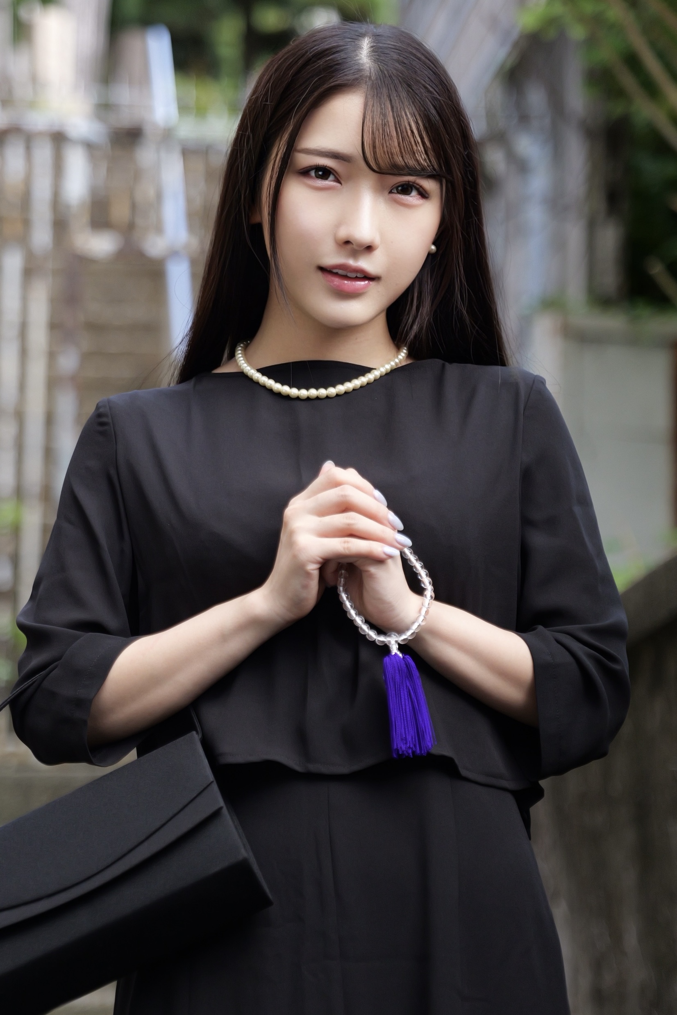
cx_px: 338
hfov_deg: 13.0
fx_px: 2962
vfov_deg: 19.5
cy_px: 508
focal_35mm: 105
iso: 2000
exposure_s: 1/1300
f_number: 4
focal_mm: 105
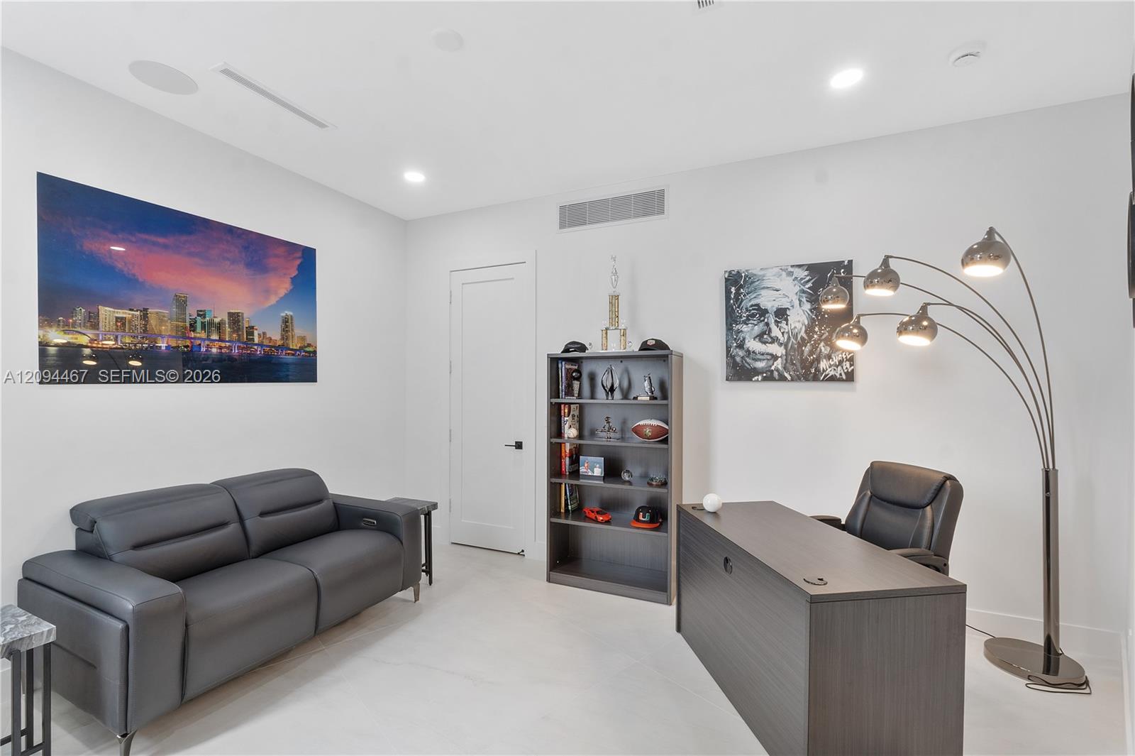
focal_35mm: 15
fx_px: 473
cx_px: 568
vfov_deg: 77.3
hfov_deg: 100.4
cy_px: 378
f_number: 11
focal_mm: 10
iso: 160
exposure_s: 1/8
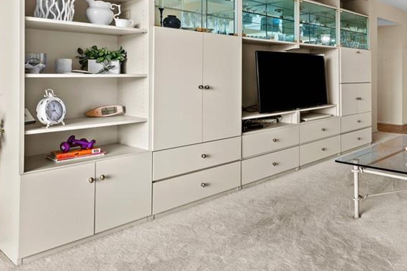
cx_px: 362
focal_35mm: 29
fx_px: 328
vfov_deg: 43.8
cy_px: 77
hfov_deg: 55.6
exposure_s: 1/3
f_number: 10
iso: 320
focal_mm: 16
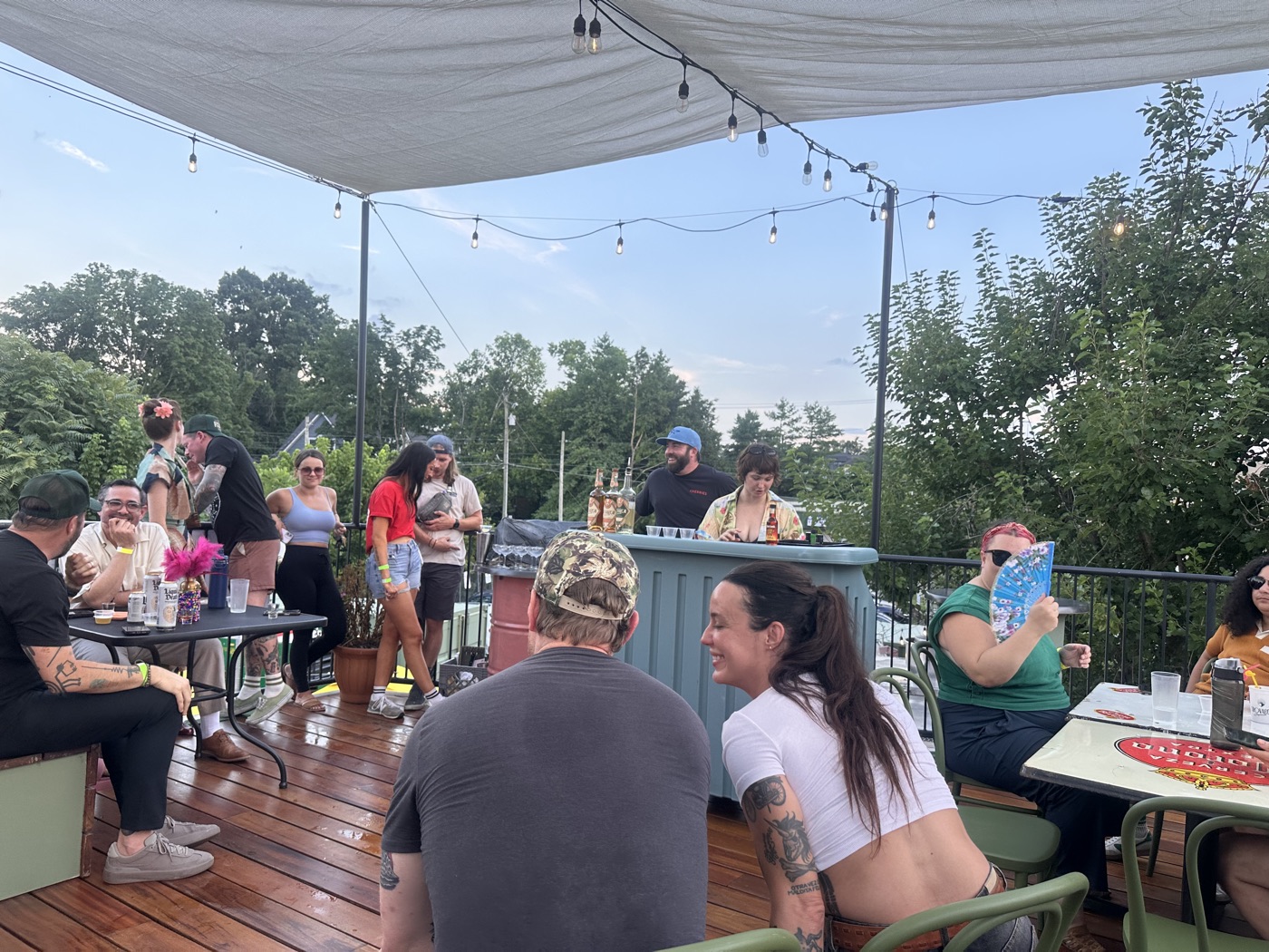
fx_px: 880
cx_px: 634
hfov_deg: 71.6
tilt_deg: +2.1
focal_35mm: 24
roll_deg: -3.1
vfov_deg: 56.8
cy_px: 476
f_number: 1.78
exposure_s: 1/120
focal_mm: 6.86
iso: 64
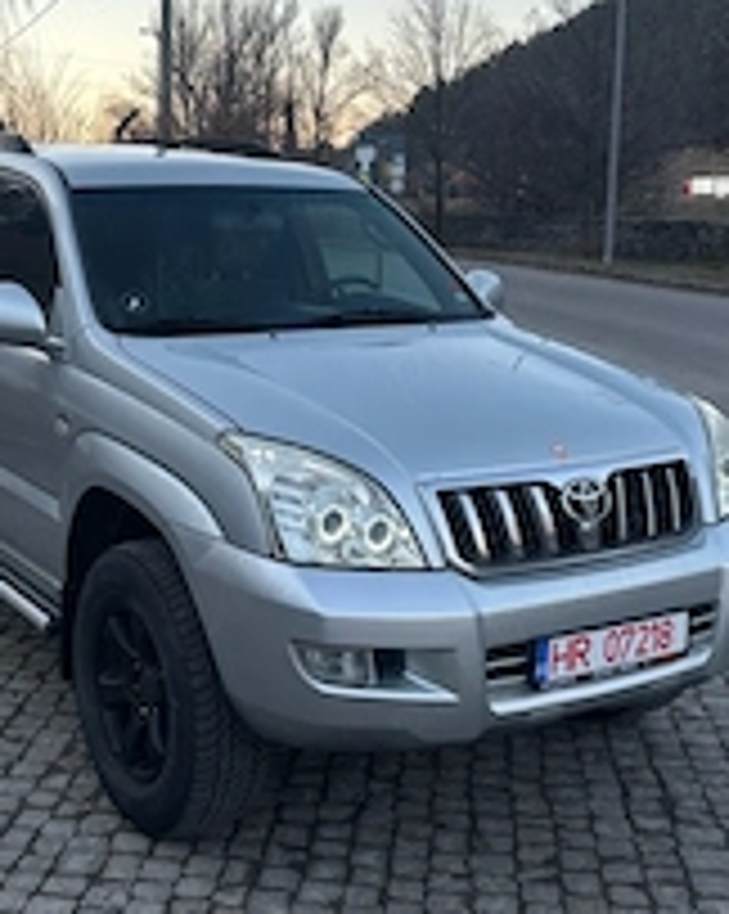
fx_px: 1351
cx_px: 270
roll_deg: -0.5
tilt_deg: -6.5
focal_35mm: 50
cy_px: 338
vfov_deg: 37.1
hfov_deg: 30.1
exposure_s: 1/121
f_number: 1.6
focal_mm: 5.96
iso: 100
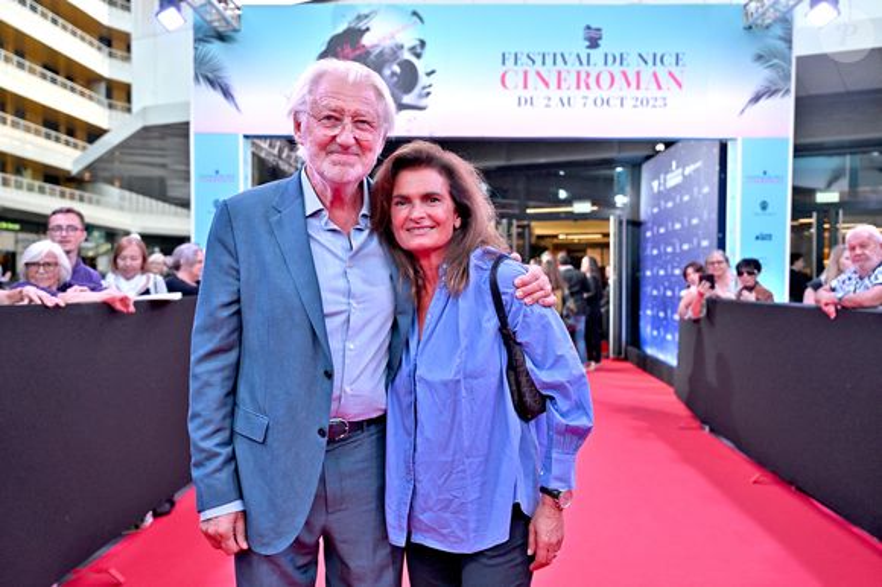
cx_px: 441
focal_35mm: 34
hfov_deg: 56.5
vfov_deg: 39.4
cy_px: 294
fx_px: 820
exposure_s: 1/400
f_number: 4
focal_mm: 33.5
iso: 1000
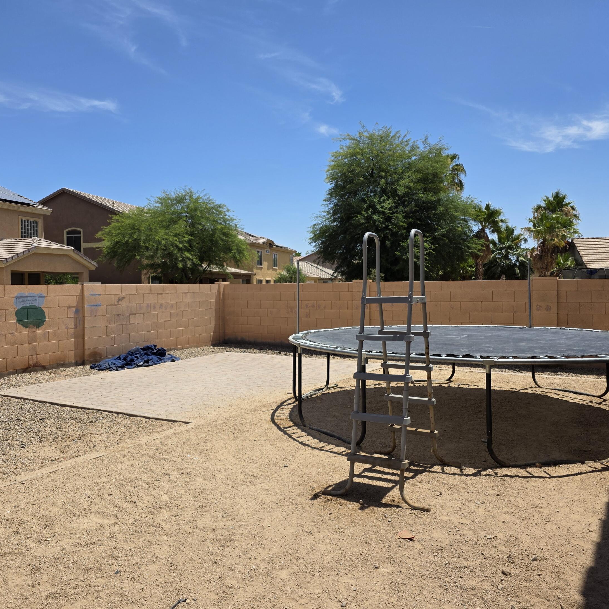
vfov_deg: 57.3
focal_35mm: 28
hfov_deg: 57.3
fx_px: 557
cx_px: 293
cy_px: 295
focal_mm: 6.3
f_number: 1.7
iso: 80
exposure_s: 1/6809
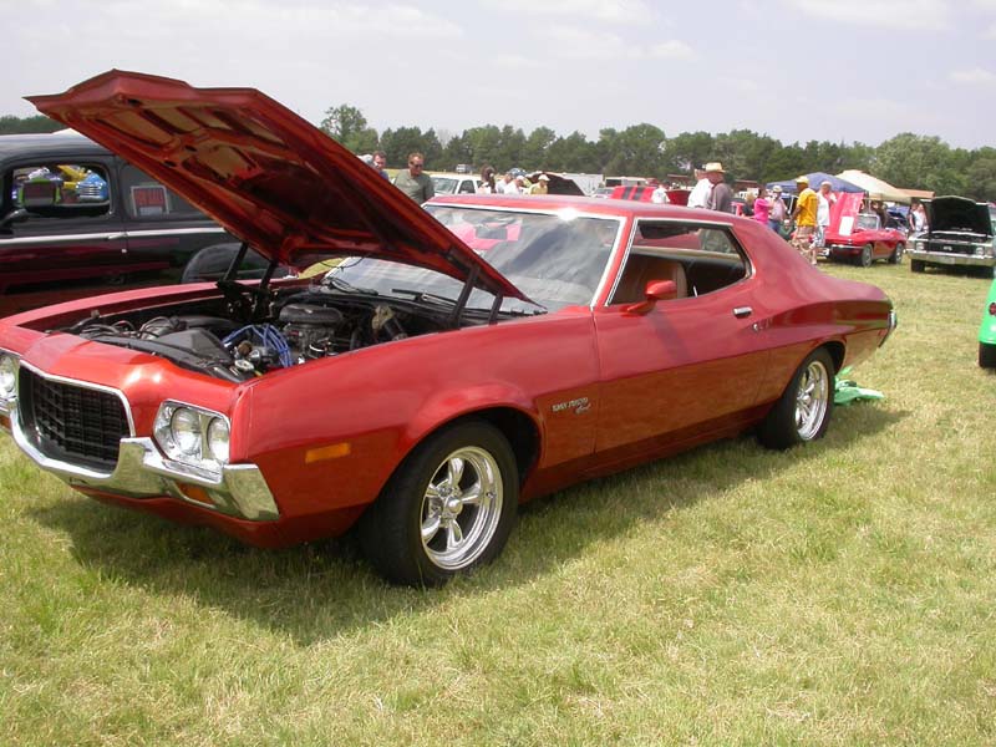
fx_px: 1093
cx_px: 498
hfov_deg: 49.0
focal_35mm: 38
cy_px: 374
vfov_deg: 37.7
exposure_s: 1/314
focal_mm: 7.85
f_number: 6.7
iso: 100
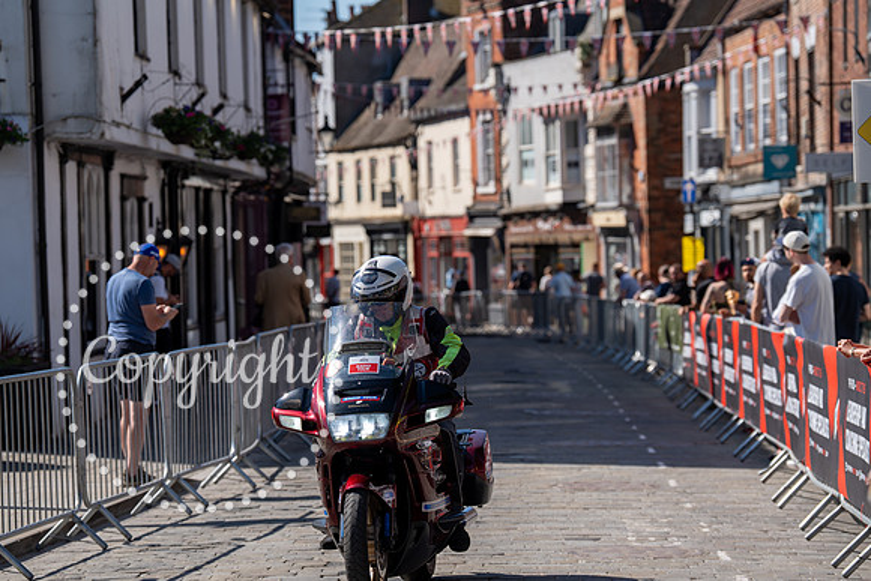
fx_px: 2928
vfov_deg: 11.3
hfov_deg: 16.9
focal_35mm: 121
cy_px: 290
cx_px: 436
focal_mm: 121
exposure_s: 1/1000
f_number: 3.5
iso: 100
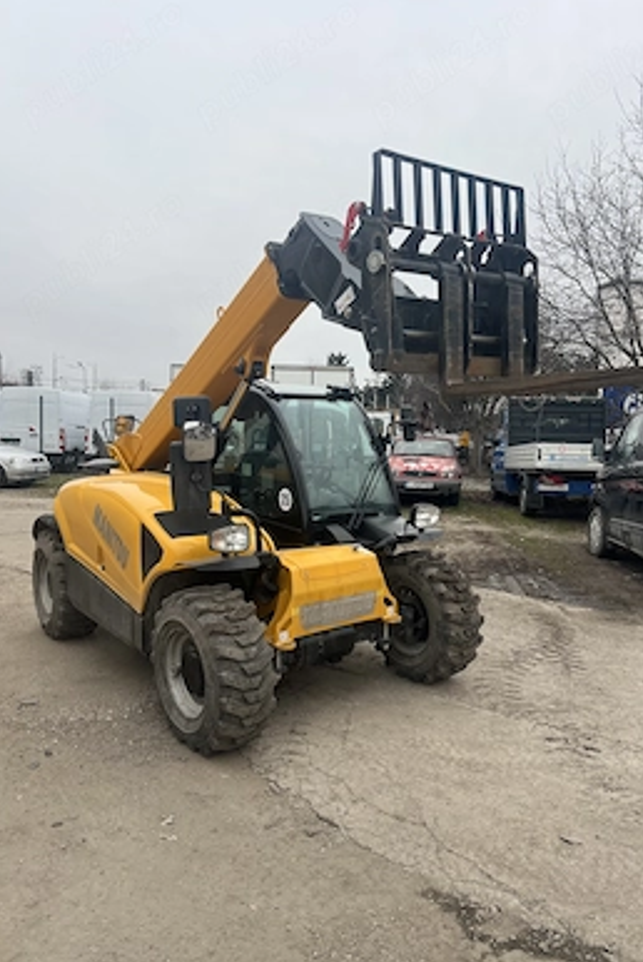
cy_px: 486
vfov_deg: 65.4
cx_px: 364
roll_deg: -1.8
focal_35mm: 28
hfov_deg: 46.4
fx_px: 749
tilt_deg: -2.6
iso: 50
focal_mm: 5.7
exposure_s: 1/2045
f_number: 1.5
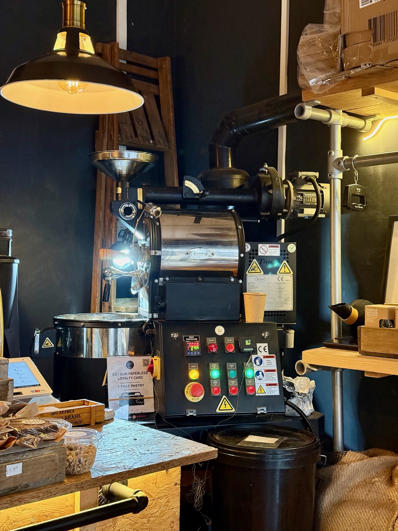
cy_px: 266
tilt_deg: +0.7
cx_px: 199
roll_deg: -1.4
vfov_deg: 39.7
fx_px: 736
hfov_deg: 30.3
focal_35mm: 48
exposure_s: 1/25
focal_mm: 6.76
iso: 500
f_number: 1.78
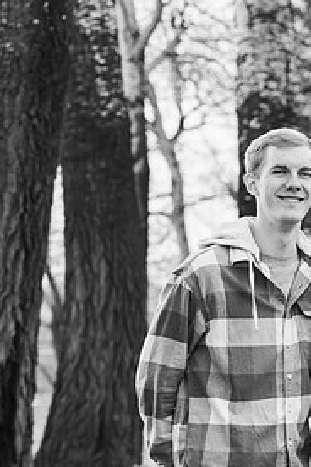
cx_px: 433
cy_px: 292
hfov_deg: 8.2
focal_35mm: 164
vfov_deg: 12.5
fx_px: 2125
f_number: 4
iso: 250
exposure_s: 1/250
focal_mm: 78
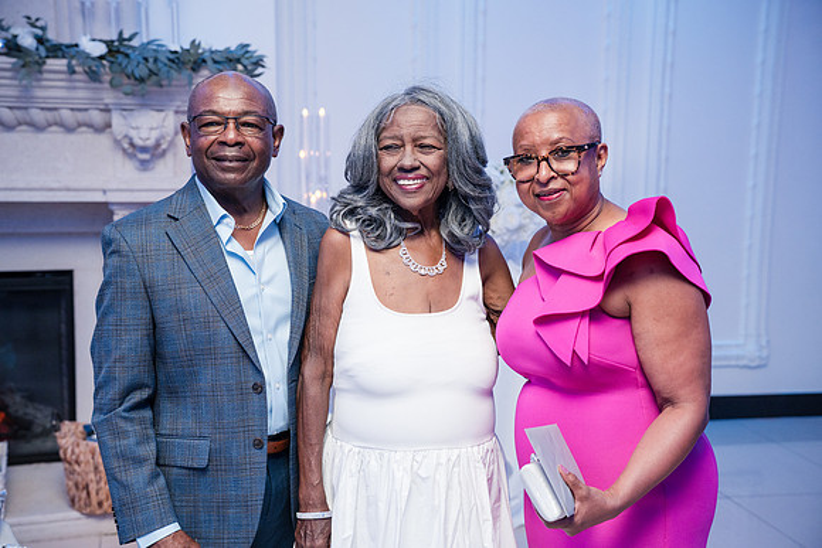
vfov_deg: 27.0
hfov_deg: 39.6
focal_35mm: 50
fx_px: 1142
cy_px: 274
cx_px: 411
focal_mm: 50
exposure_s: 1/250
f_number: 4
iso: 4000
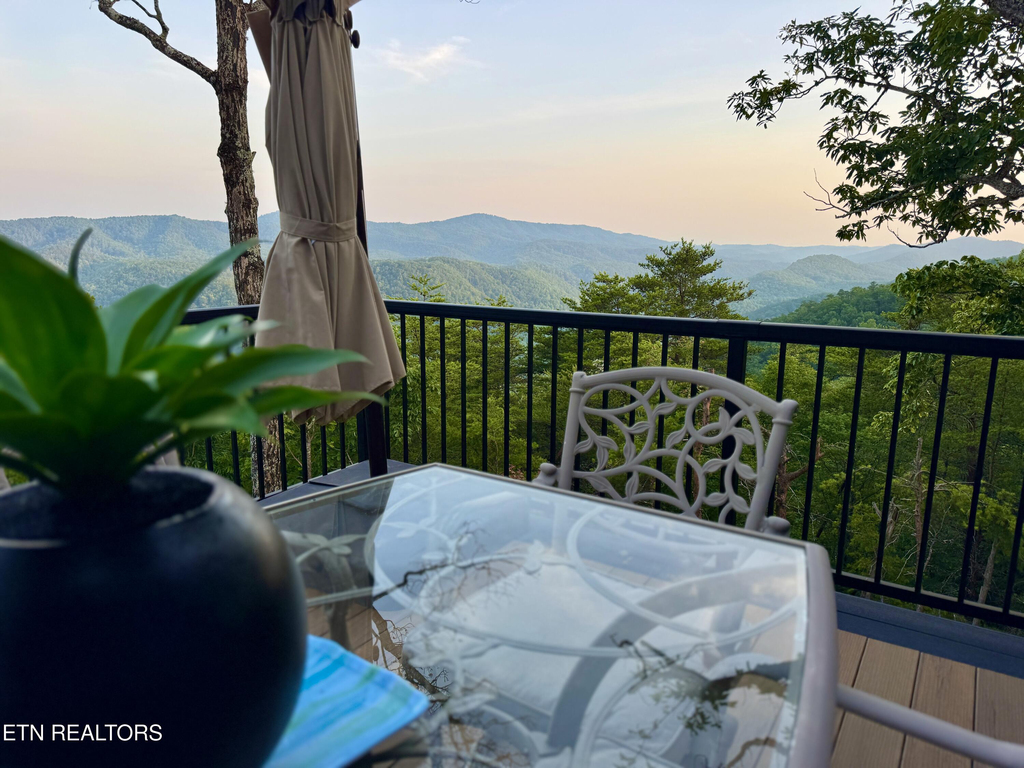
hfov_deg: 71.6
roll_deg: -0.6
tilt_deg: -11.6
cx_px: 512
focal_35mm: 24
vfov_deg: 56.8
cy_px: 384
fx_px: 710
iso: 80
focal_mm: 6.76
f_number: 1.78
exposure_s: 1/1026
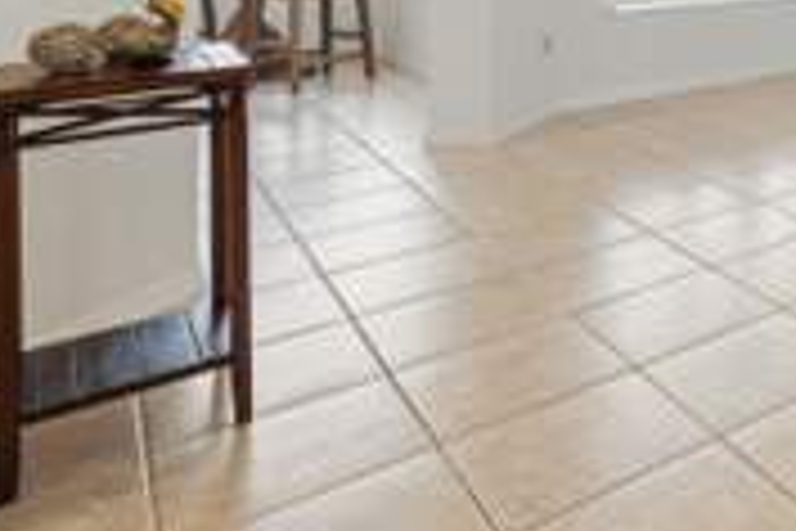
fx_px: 840
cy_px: -119
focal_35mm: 38
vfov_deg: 29.6
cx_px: 1048
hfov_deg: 34.6
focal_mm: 14
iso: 250
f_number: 9
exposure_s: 1/6
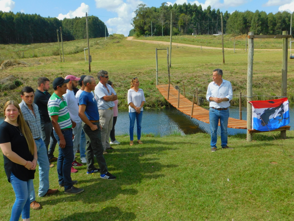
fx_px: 306
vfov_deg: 39.7
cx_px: 147
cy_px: 110
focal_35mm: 36
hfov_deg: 51.4
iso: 125
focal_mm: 6.3
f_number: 3.5
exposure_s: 1/1250
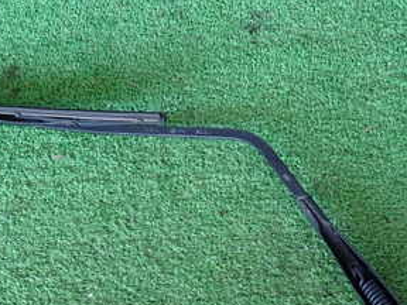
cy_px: 236
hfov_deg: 36.6
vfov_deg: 27.6
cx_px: 154
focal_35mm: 52
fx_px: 611
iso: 160
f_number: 2
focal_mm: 4.5
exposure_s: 1/60
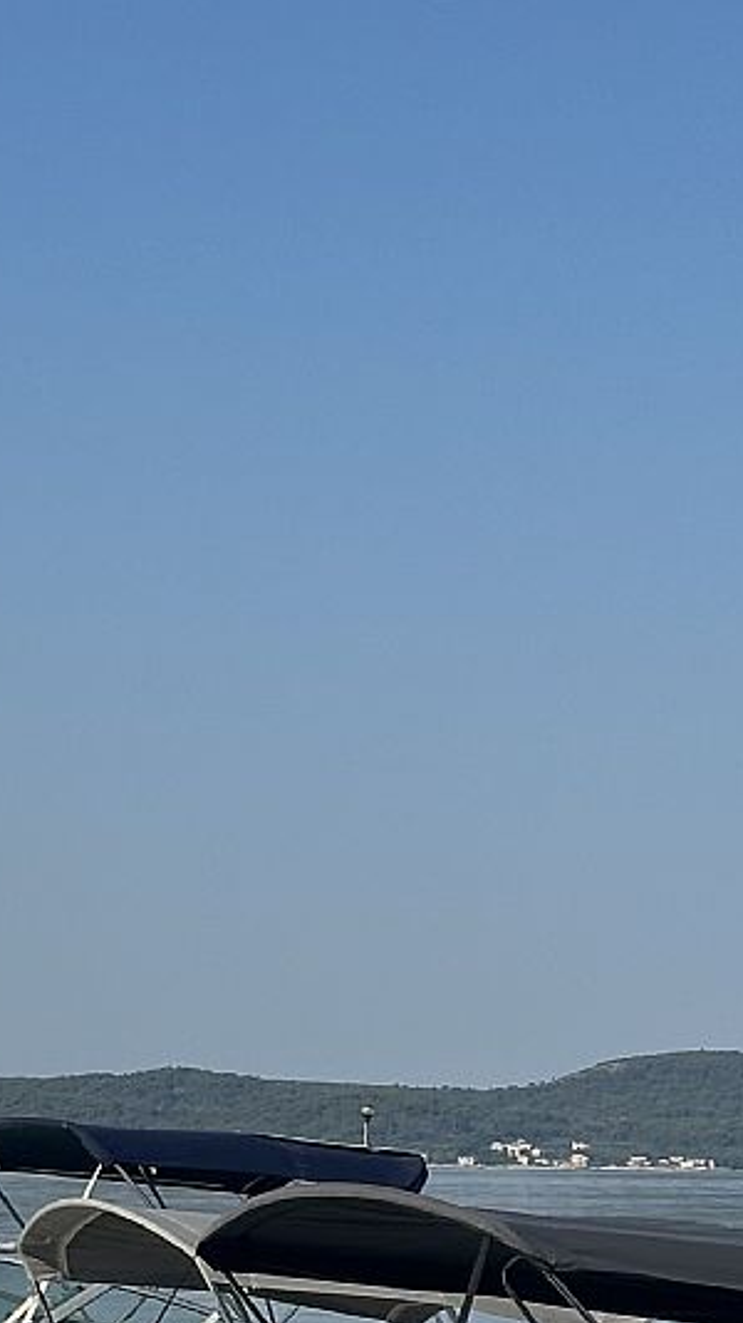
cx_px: 349
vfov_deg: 15.0
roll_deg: -1.3
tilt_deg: +0.3
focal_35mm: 141
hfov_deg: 8.6
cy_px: 1249
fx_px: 4943
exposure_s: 1/5556
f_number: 1.78
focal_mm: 6.86
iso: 64
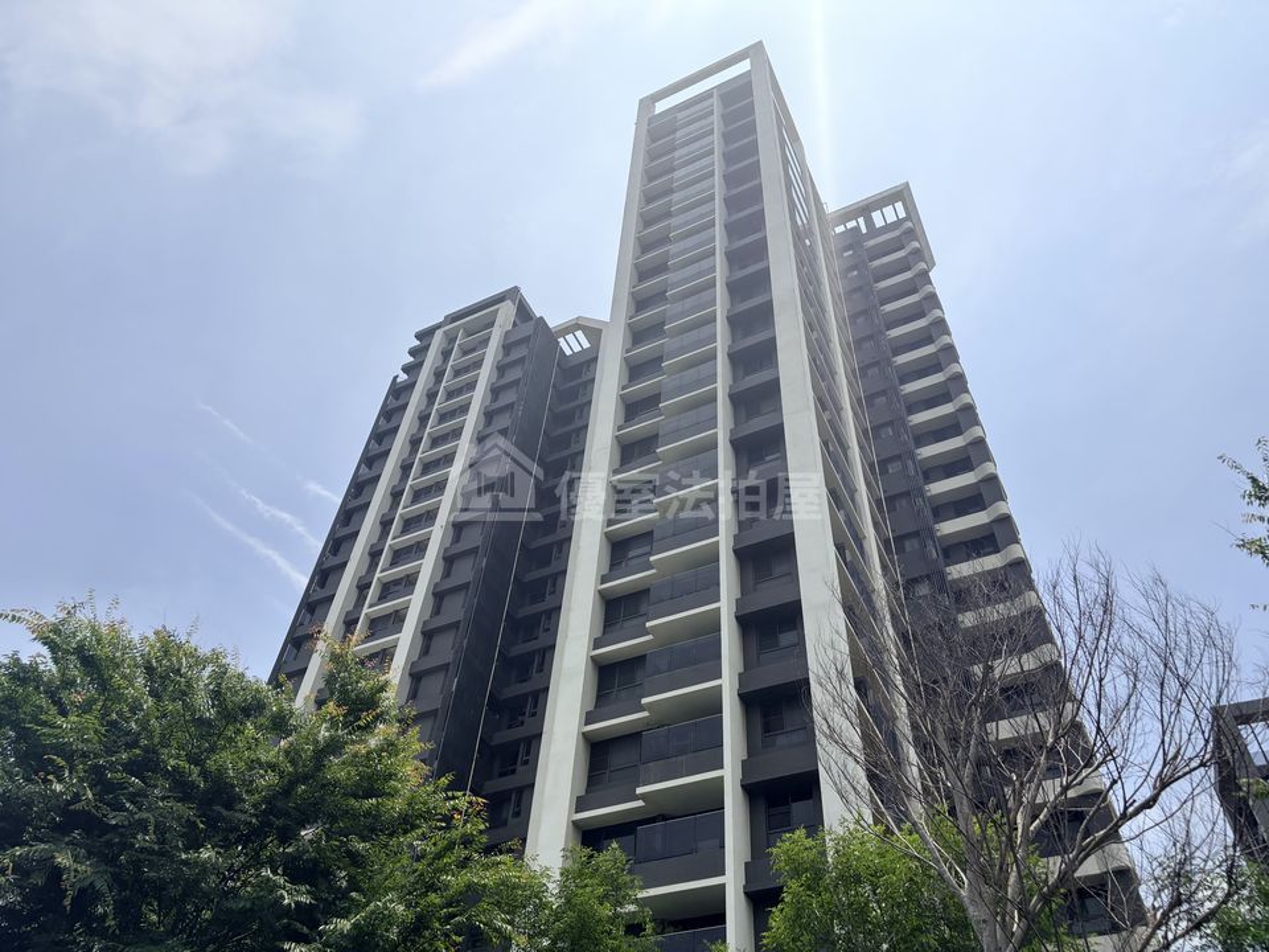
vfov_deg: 53.1
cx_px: 634
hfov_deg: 67.3
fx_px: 953
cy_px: 476
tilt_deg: +50.1
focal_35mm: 26
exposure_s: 1/7813
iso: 64
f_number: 1.6
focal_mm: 5.96
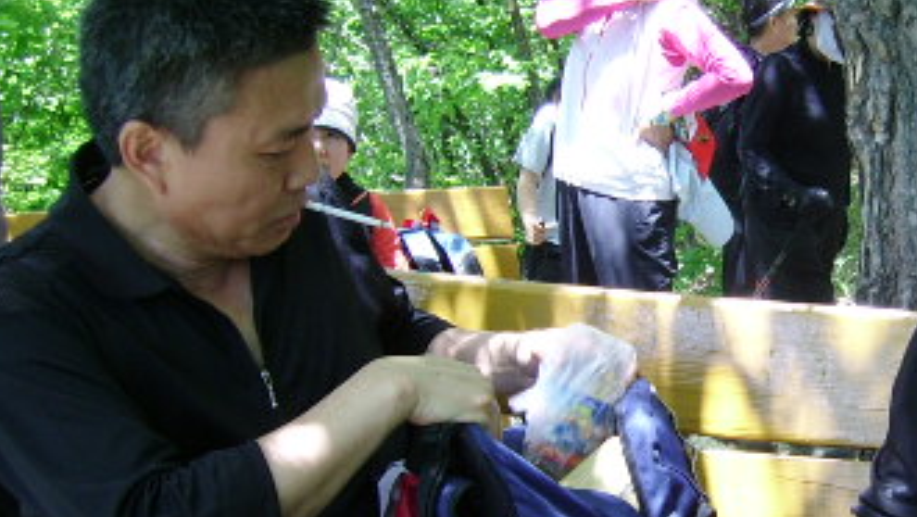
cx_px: 747
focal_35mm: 74
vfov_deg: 16.3
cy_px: 328
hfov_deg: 27.9
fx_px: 1800
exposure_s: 1/84
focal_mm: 5.95
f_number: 2.8
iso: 100
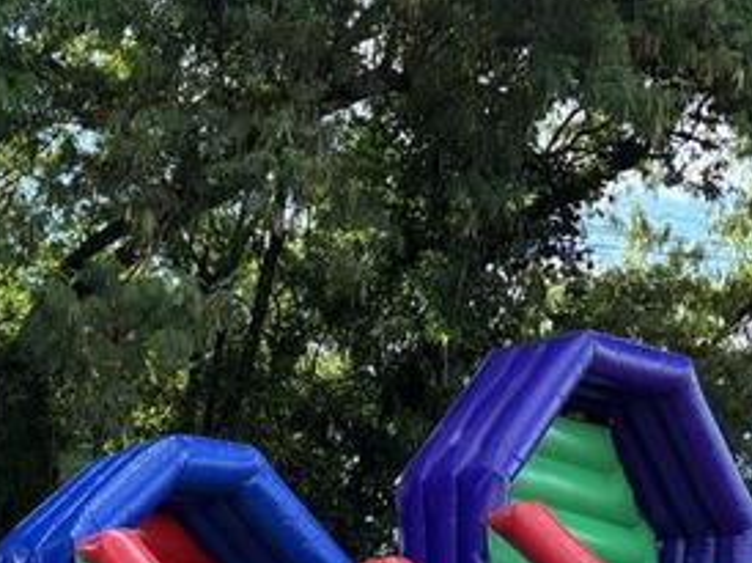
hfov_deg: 17.1
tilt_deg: +0.8
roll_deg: -1.0
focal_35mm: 114
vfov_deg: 12.4
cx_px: 118
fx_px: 2474
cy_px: 818
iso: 50
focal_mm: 5.96
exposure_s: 1/426
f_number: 1.6
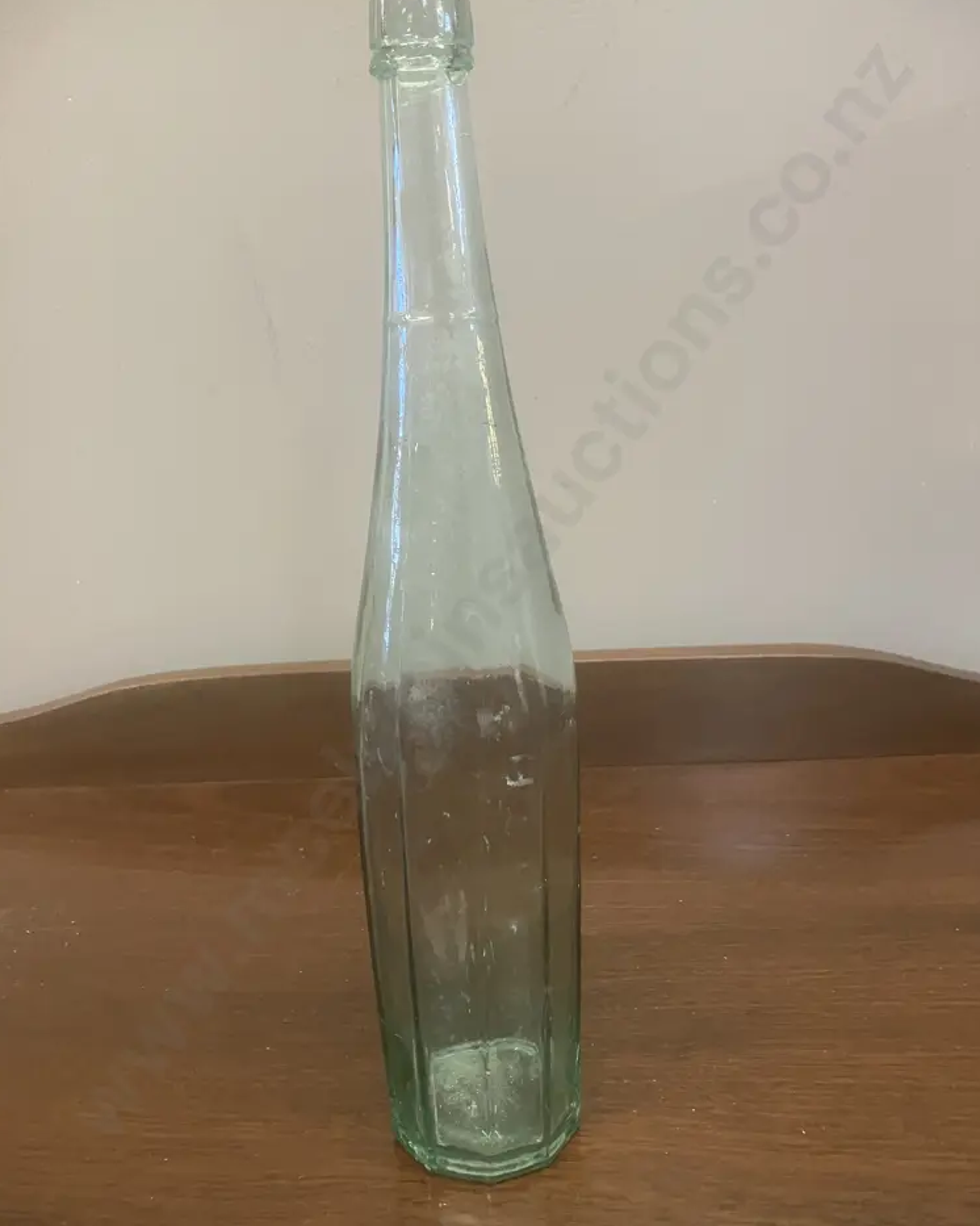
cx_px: 491
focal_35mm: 30
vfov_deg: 58.8
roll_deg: +2.2
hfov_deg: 48.5
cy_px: 595
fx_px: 1088
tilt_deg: -14.0
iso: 250
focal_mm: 3.99
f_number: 1.8
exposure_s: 1/50
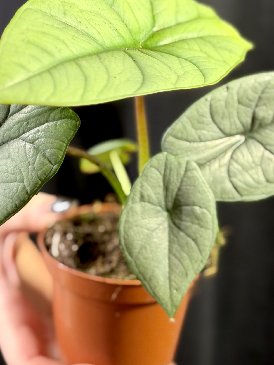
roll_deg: -1.6
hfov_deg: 15.6
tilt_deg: -16.3
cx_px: 118
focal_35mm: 95
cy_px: 121
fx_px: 1003
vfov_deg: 20.6
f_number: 1.78
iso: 125
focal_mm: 6.76
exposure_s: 1/50
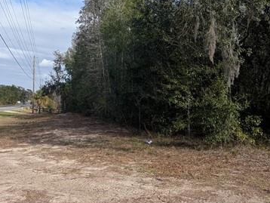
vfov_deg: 36.0
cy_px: 94
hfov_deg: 46.4
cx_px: 169
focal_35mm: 40
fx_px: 312
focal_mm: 1.85
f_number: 2.2
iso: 52
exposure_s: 1/1414
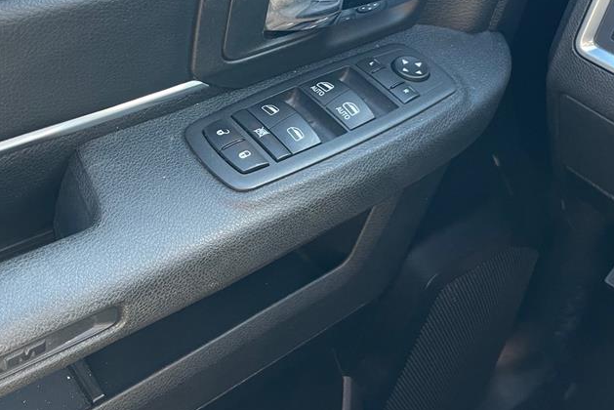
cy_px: 103
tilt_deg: -39.6
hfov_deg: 44.3
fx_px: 751
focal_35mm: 44
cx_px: 248
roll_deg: -10.7
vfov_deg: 30.1
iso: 160
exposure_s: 1/60
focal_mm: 4.2
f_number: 1.6
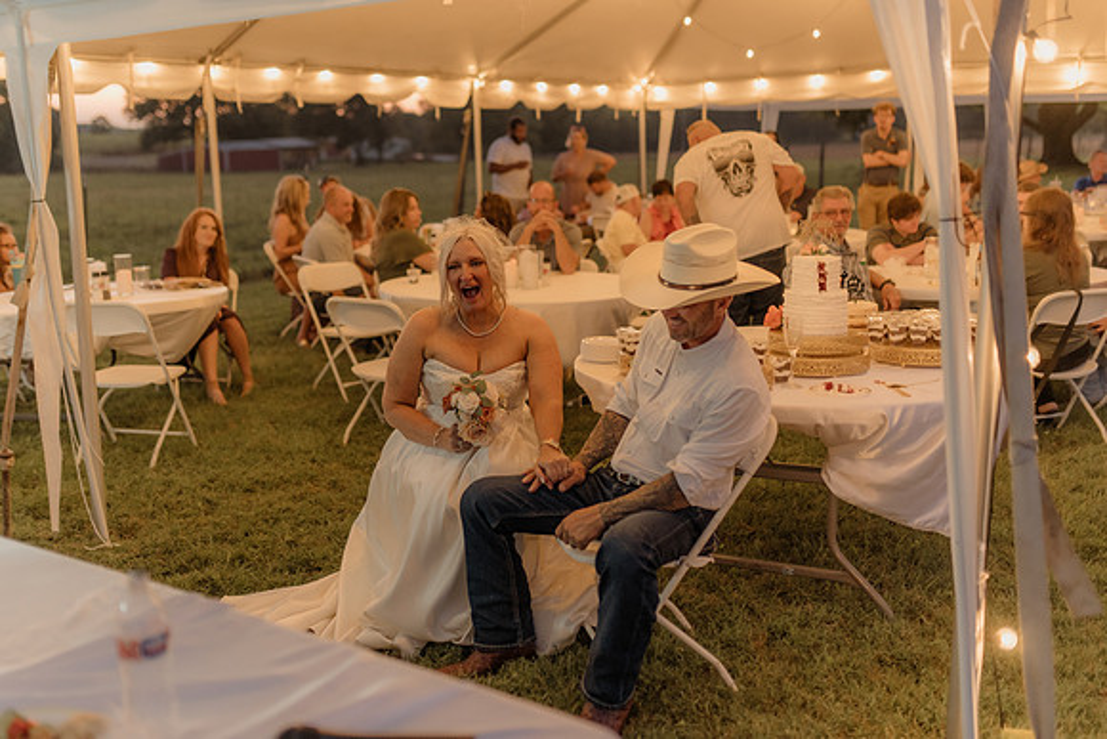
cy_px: 343
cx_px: 510
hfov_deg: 50.8
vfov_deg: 35.2
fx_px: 1165
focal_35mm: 38
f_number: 1.4
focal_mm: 35
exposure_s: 1/125
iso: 800
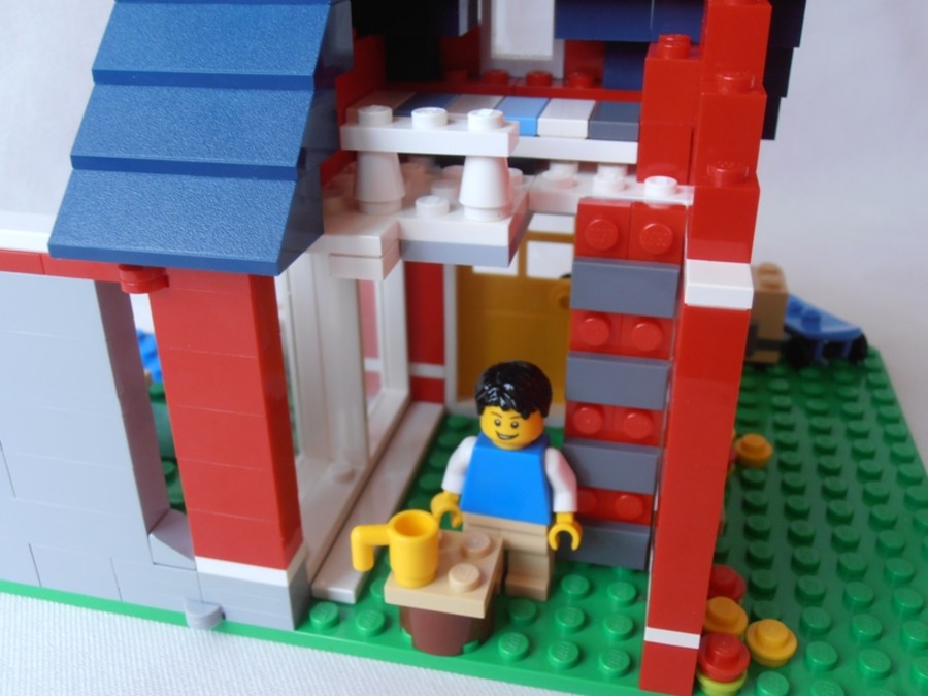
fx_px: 992
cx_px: 464
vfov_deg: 38.7
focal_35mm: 37
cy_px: 348
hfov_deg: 50.1
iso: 80
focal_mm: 6.61
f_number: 3.9
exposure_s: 1/40
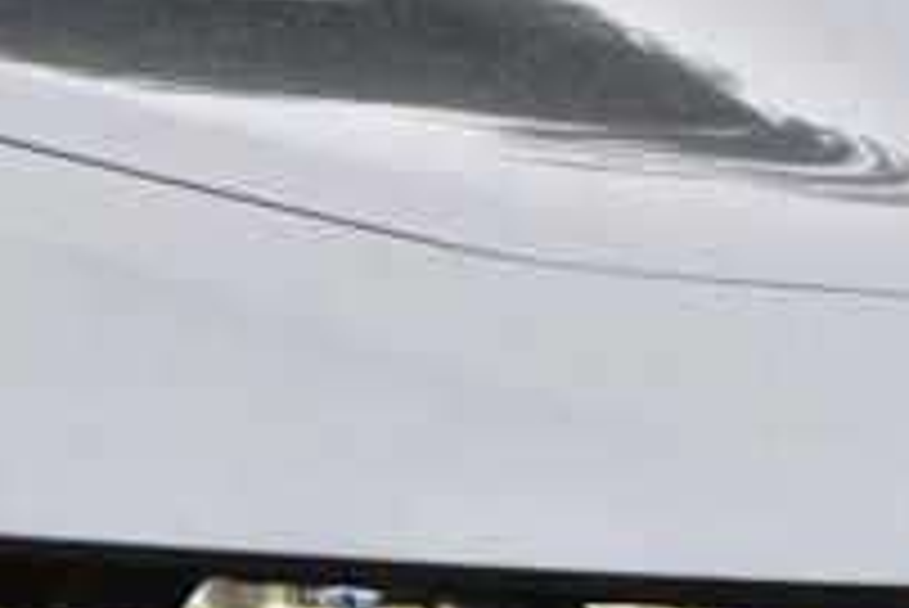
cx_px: 536
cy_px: 628
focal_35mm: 640
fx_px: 16171
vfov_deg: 2.2
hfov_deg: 3.2
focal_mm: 135
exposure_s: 1/250
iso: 200
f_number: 6.3
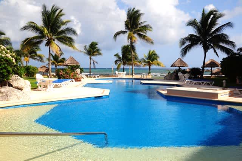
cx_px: 121
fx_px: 222
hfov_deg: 57.3
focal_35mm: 33
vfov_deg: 39.9
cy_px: 80
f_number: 11
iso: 200
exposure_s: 1/160
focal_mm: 22
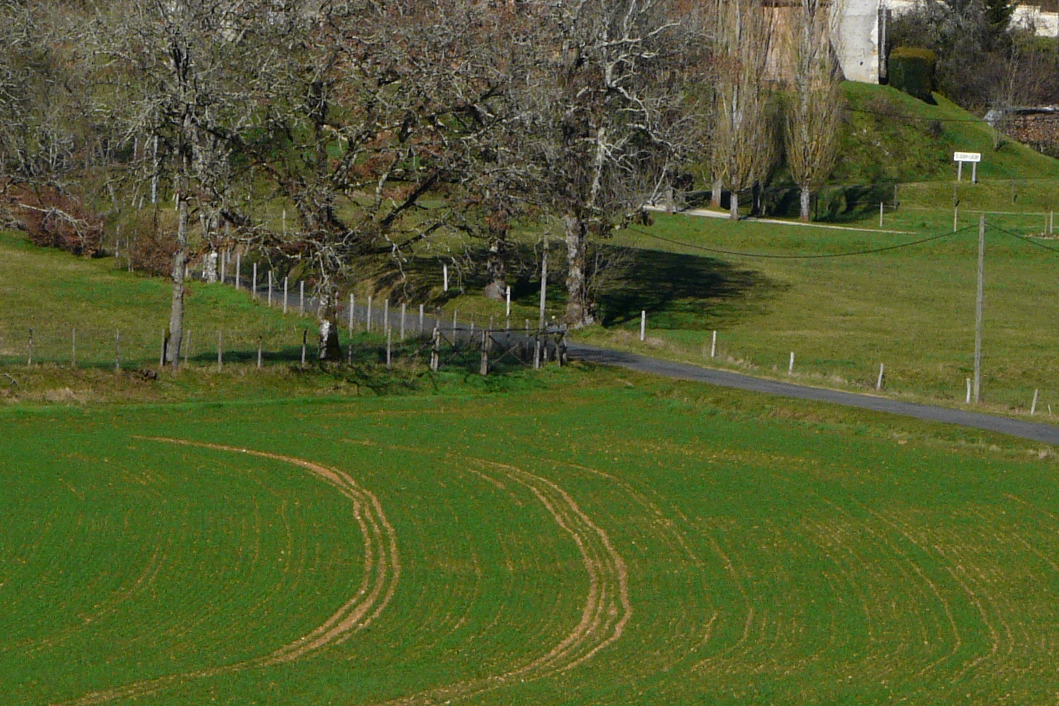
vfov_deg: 3.2
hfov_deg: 4.8
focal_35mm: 432
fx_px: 12706
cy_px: 50
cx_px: 446
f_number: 7.1
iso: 100
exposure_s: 1/500
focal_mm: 31.7
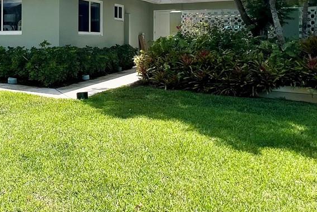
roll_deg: -0.3
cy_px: 31
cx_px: 9
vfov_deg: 33.6
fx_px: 335
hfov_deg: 44.2
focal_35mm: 38
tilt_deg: -0.4
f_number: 1.8
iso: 32
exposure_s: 1/1698
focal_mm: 1.57
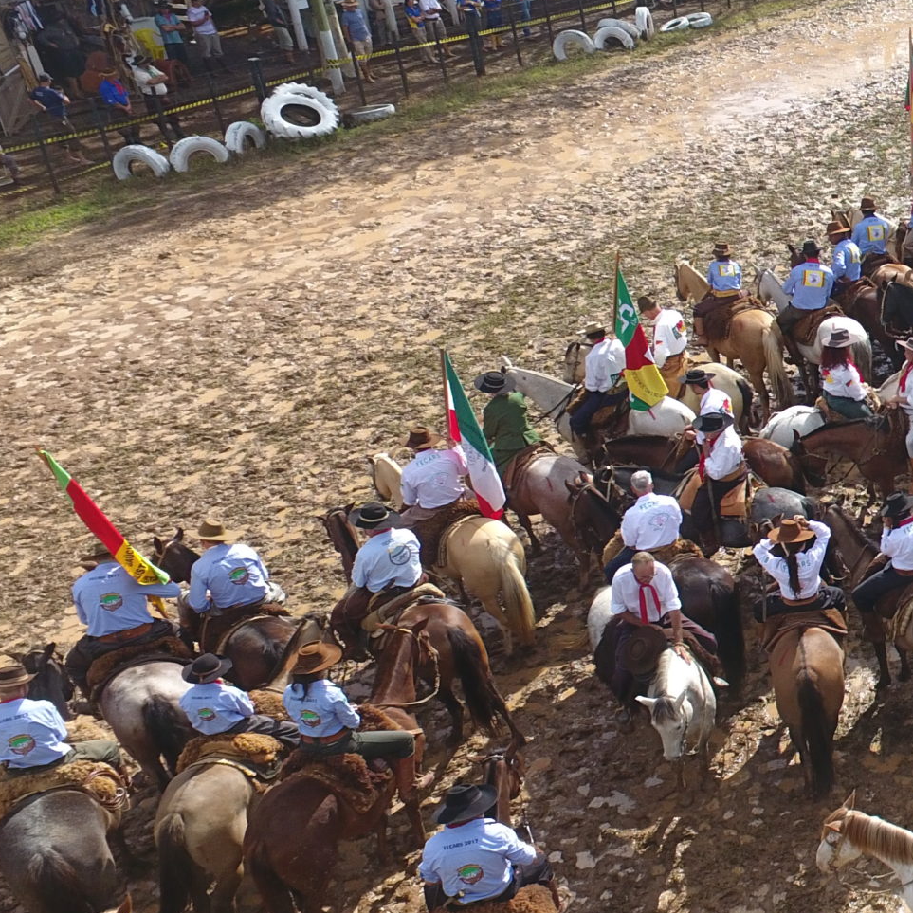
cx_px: 1154
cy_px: 441
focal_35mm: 47
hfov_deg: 29.7
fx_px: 1402
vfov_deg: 36.1
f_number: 2.8
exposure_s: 1/477
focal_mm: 3.61
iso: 100
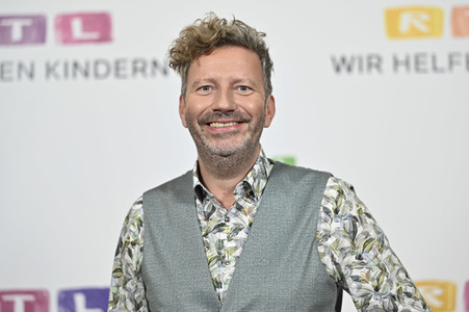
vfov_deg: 11.0
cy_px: 156
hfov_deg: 16.4
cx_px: 234
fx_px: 1627
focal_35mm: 125
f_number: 2.8
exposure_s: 1/640
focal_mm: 125
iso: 1000
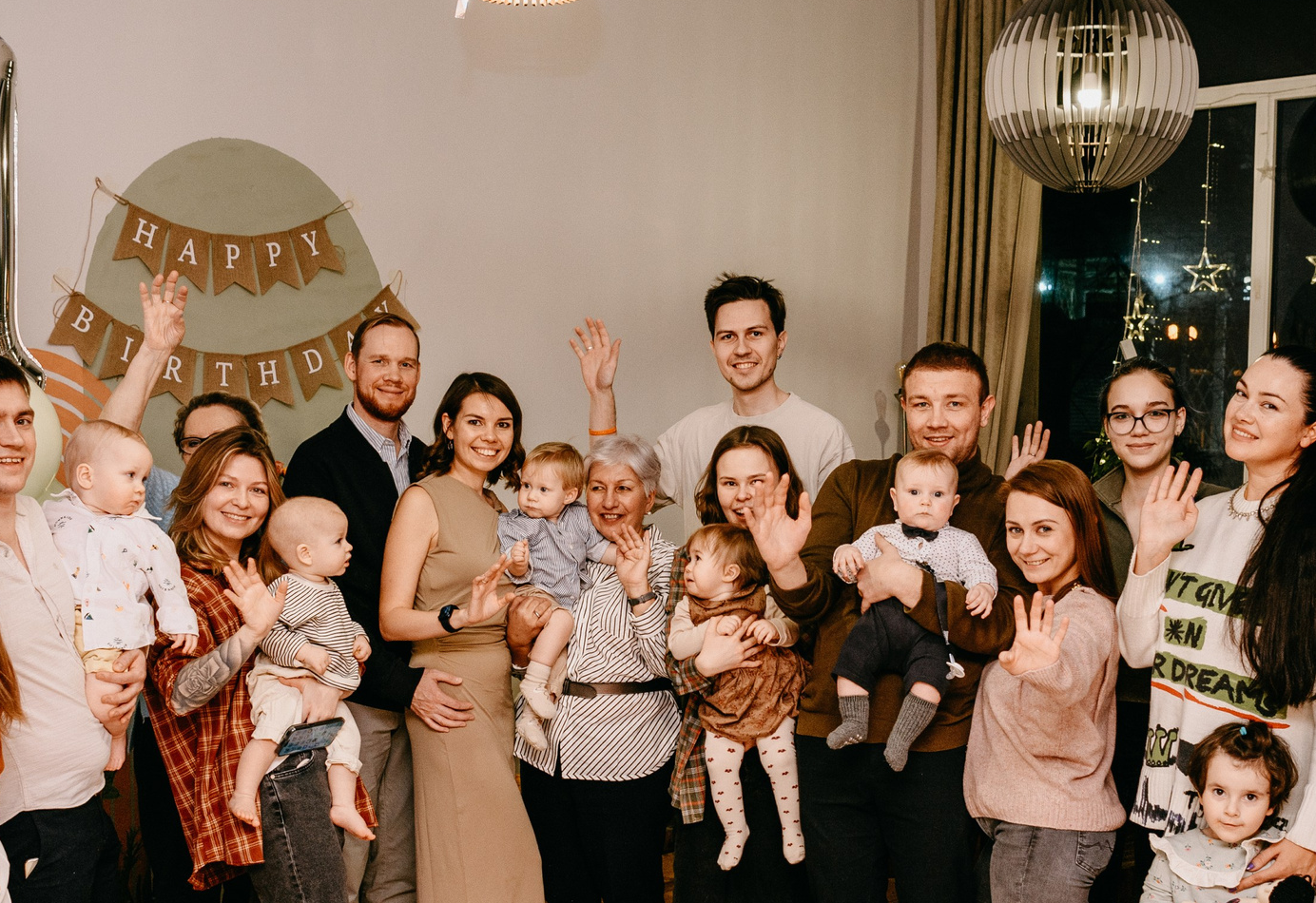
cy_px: 658
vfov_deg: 28.8
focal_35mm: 47
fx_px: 1734
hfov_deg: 41.6
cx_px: 679
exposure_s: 1/160
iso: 160
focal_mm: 24
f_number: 3.5
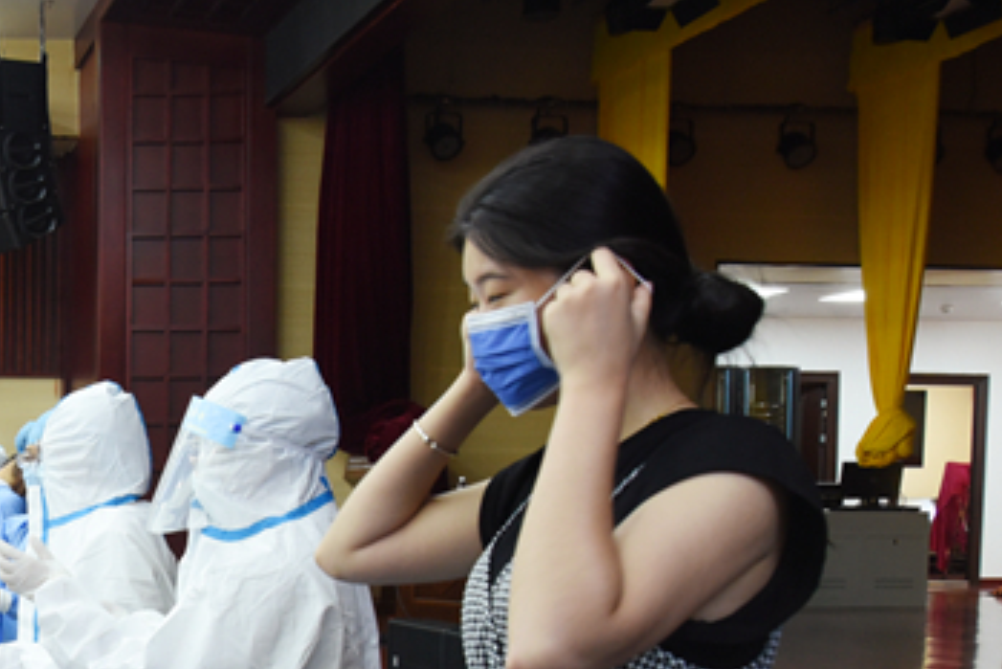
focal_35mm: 55
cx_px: -141
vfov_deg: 24.0
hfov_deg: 31.5
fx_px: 1531
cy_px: 594
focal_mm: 24
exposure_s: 1/40
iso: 1600
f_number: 6.3
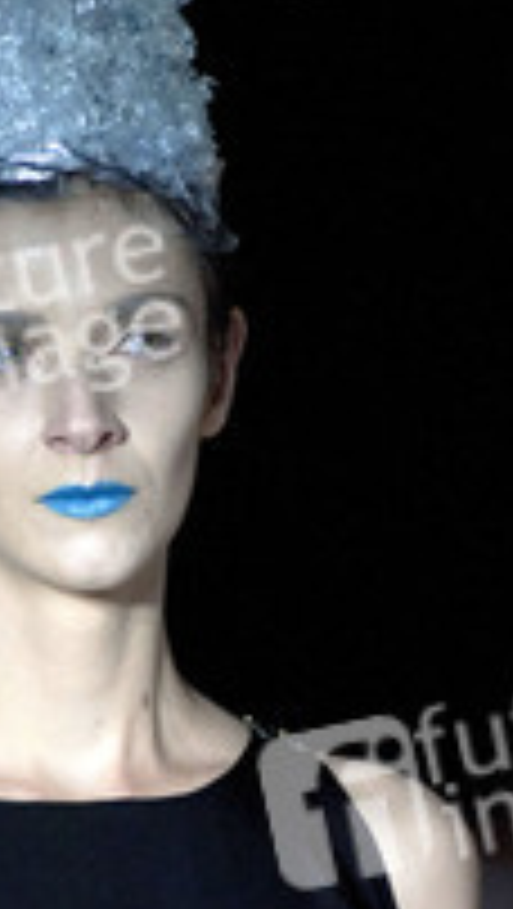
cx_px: 83
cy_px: 558
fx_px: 9987
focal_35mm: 414
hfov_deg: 2.9
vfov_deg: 5.2
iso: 2500
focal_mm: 200
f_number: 3.2
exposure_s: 1/100
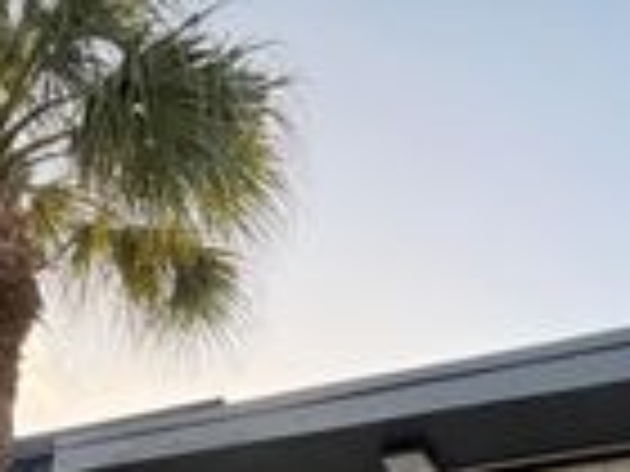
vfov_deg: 20.8
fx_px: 910
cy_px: 834
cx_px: 513
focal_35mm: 50
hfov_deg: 36.7
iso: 50
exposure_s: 1/331
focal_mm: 2.22
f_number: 2.2
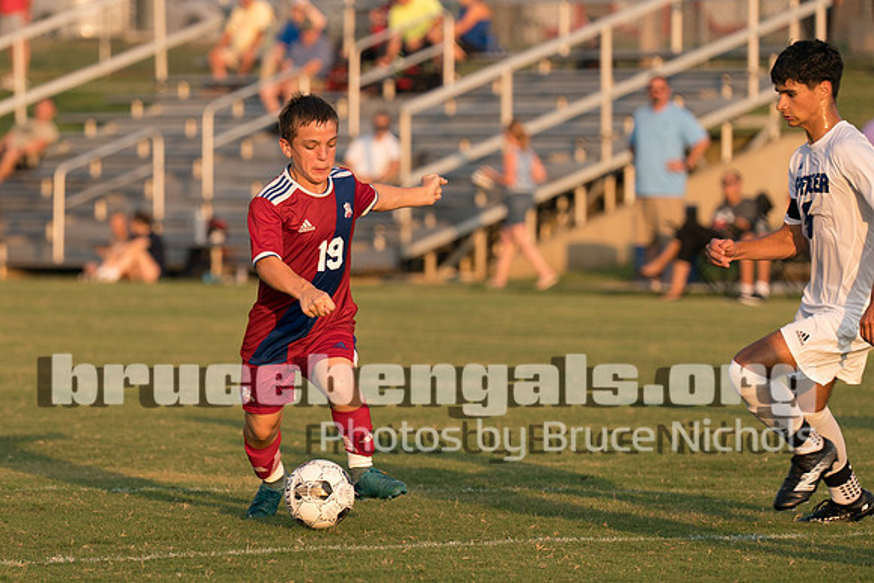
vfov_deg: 4.2
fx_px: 7987
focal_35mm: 329
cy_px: 279
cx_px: 319
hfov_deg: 6.3
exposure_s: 1/1250
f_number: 2.8
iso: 160
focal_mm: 156
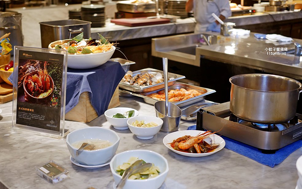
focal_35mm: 54
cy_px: 106
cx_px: 149
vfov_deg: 24.0
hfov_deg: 37.5
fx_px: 444
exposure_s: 1/60
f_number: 1.8
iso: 400
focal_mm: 25
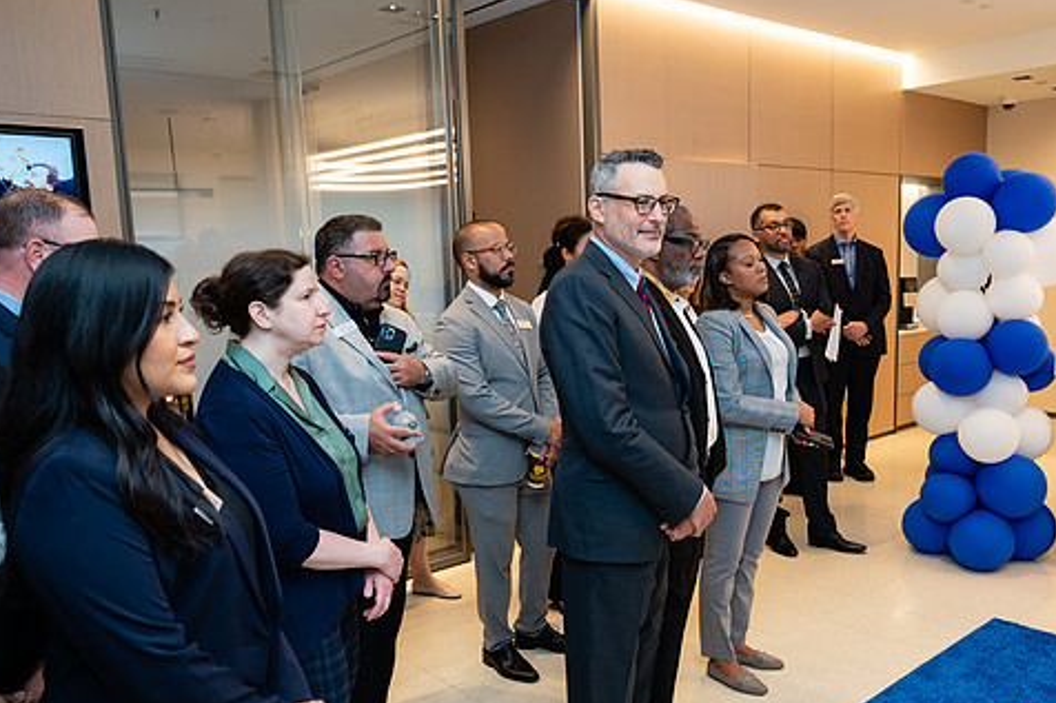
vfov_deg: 42.2
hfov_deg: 60.2
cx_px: 563
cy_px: 387
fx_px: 909
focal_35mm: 31
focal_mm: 24
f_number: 4
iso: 400
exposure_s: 1/160
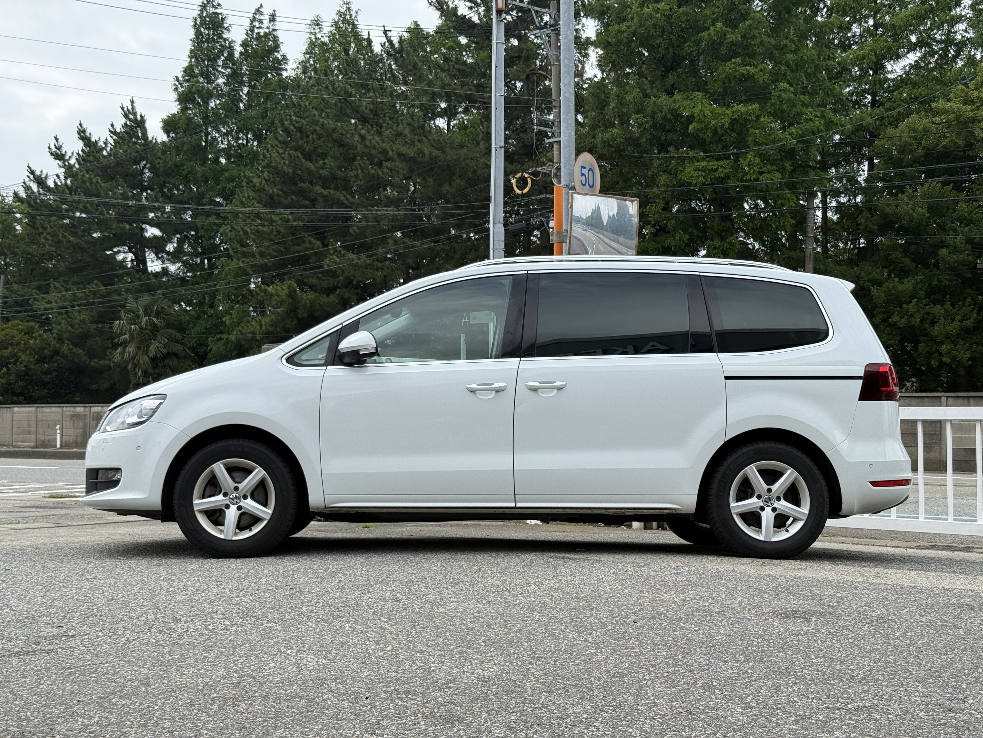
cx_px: 492
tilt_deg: +2.5
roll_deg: -0.2
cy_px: 369
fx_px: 1363
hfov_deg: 39.7
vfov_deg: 30.3
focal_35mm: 48
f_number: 1.78
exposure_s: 1/3096
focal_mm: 6.76
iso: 64
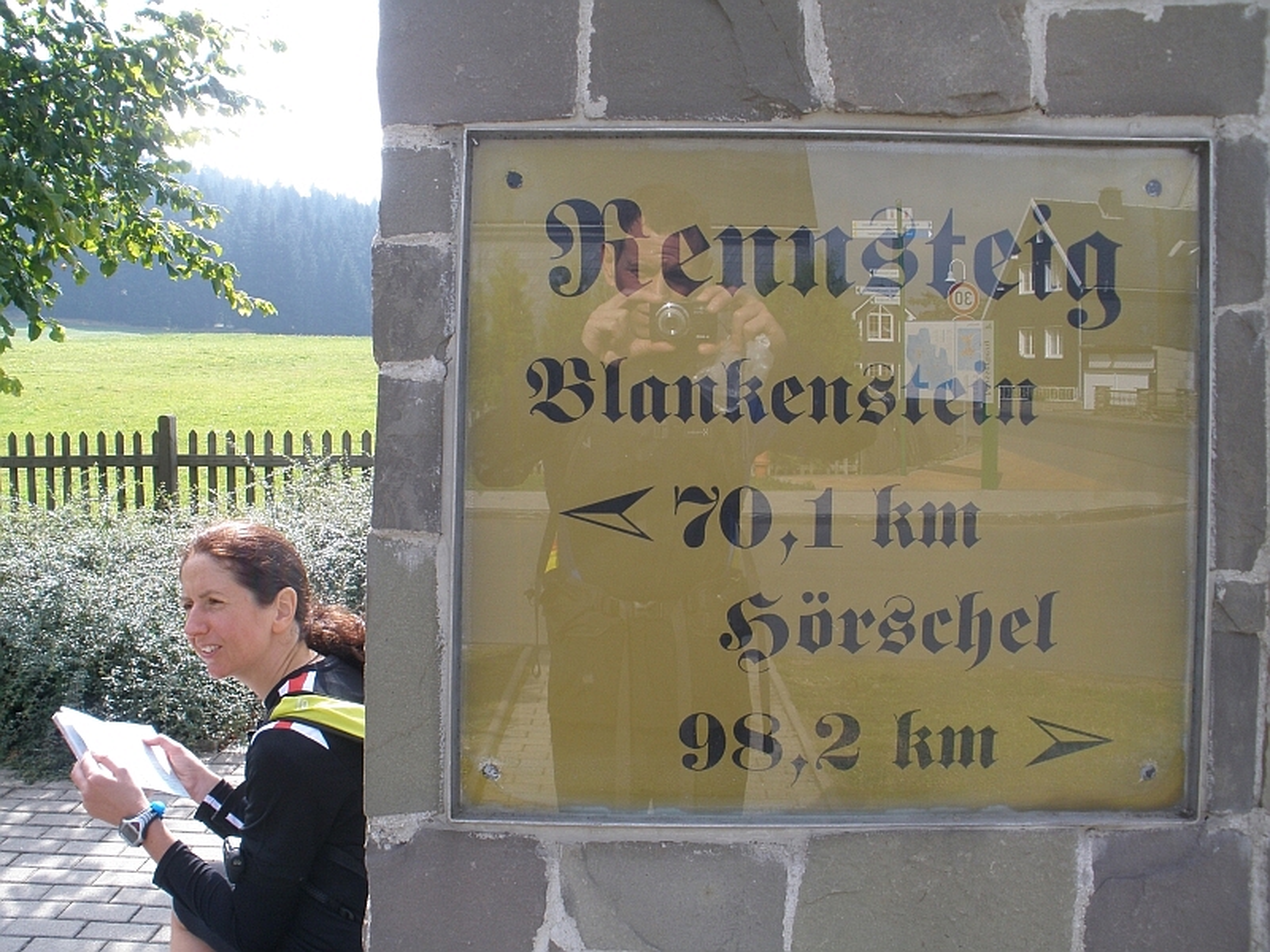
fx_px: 1321
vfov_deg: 39.7
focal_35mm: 36
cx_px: 635
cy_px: 476
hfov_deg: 51.4
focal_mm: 6.3
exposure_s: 1/125
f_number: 5.6
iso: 80
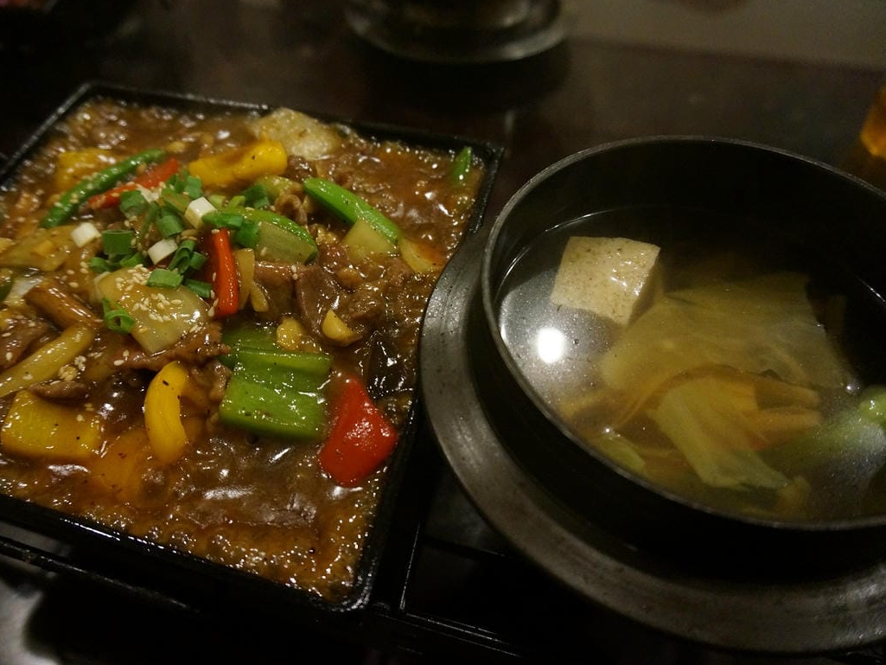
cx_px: 377
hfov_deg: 65.0
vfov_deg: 51.4
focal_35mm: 27
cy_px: 326
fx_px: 691
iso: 3200
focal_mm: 16
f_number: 4
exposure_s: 1/160
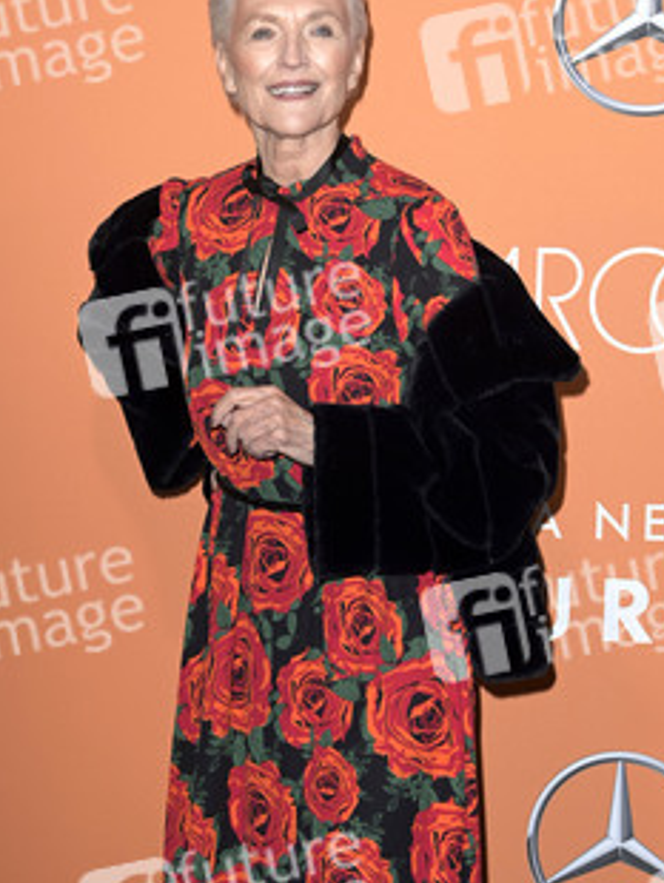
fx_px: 2912
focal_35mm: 114
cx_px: 308
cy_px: 473
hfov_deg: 13.0
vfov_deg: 17.3
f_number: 5.6
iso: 640
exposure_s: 1/250
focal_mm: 92
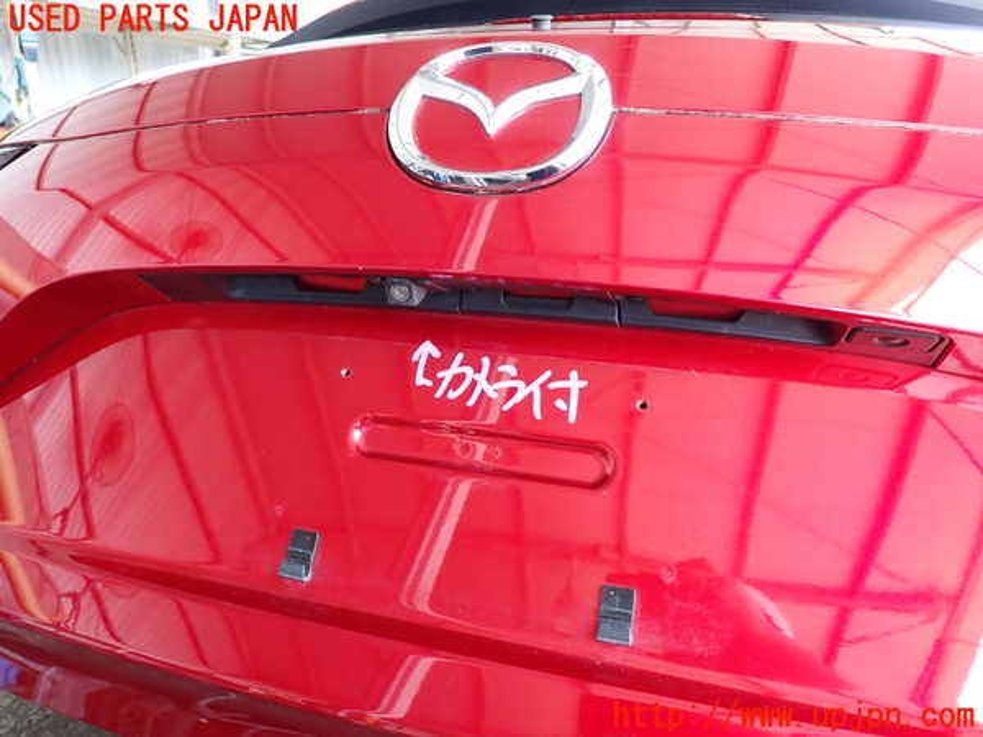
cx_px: 492
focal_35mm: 25
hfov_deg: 69.4
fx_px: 710
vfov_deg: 54.9
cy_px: 368
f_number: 2
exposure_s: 1/125
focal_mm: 4.5
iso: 160
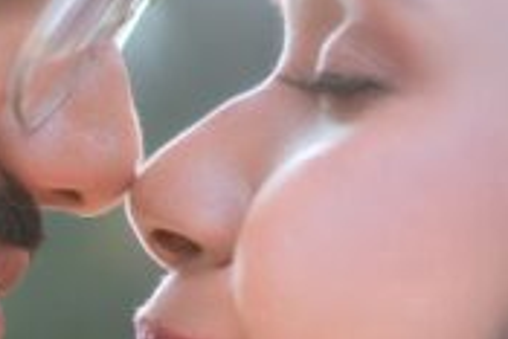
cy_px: 453
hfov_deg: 9.8
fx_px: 2895
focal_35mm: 205
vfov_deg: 6.7
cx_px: -180
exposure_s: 1/3200
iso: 100
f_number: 1.4
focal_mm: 35
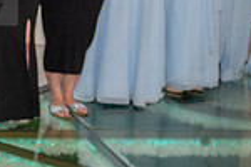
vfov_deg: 12.7
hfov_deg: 16.8
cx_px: -162
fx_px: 739
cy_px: -11
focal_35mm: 106
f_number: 3.2
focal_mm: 24
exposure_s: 1/160
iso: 1000
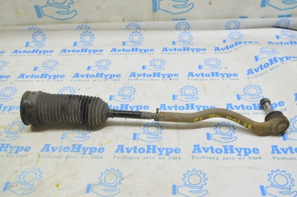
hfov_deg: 53.2
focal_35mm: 36
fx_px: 297
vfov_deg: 36.8
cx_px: 148
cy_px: 98
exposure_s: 1/20
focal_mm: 24
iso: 400
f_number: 5.6
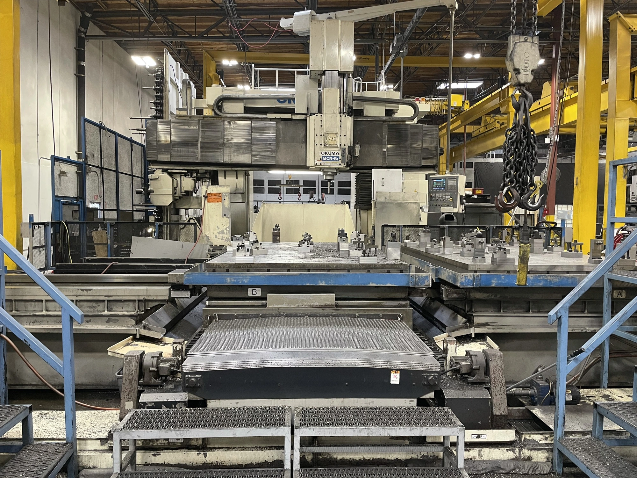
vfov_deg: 53.1
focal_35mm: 26
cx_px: 318
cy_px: 239
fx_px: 478
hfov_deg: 67.3
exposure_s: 1/60
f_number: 1.6
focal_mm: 4.2
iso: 250
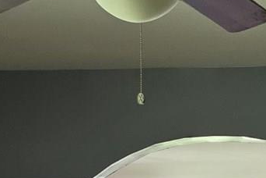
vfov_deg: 7.3
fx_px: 1190
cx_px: 220
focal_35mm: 161
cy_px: 587
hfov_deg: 12.7
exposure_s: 1/120
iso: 125
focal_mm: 6.5
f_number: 1.4
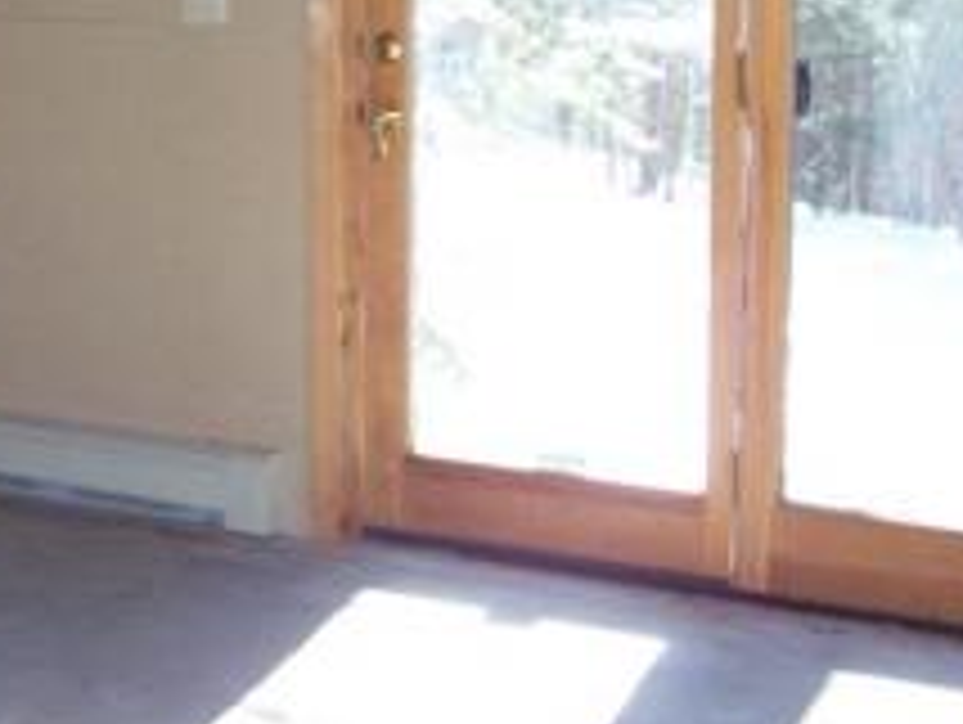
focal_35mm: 103
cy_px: 319
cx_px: 306
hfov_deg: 19.0
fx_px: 2869
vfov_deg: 14.4
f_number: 2.8
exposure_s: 1/160
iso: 160
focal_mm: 6.3
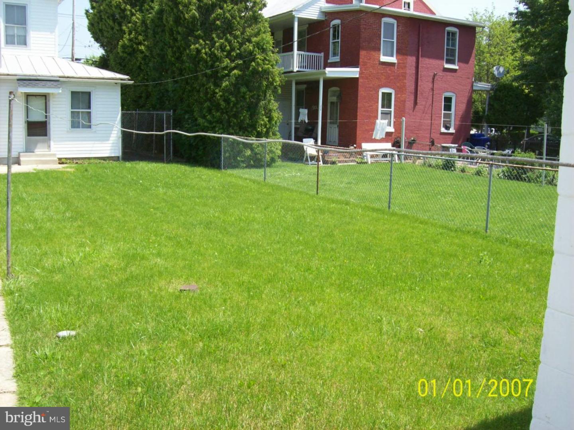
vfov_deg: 39.7
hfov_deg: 51.4
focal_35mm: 36
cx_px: 287
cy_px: 215
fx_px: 597
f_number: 4.8
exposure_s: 1/262
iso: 80
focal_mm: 6
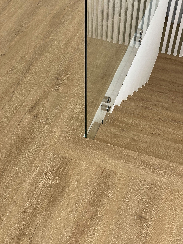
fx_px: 367
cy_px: 122
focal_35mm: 52
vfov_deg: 36.8
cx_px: 92
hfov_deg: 28.0
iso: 25
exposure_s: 1/99
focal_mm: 6
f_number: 2
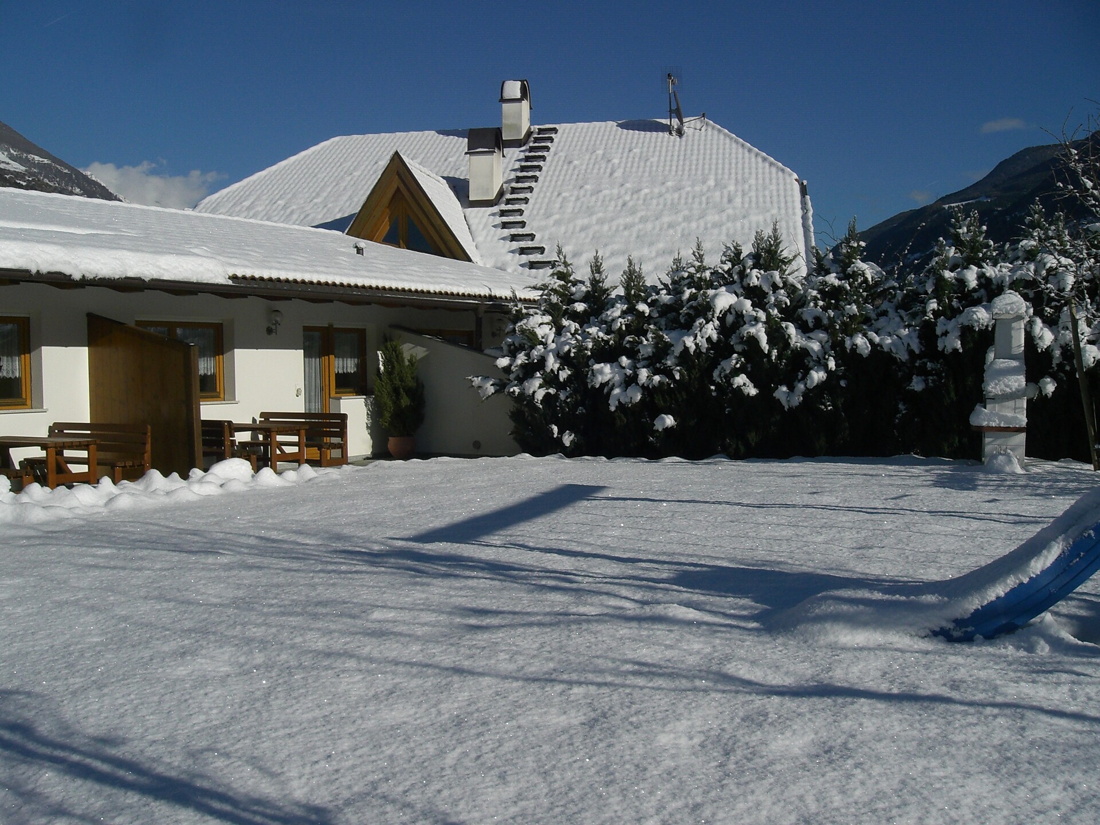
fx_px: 1208
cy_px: 412
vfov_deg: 37.7
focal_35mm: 38
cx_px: 550
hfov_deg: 49.0
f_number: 4.4
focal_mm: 6.3
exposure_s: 1/2000
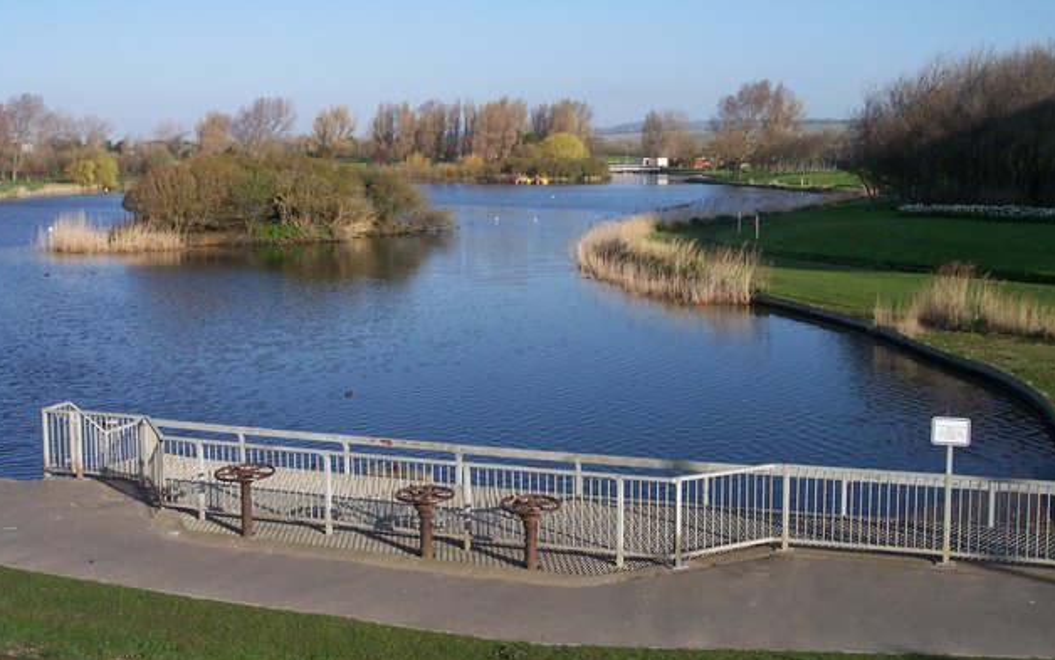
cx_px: 528
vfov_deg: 31.2
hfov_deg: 48.2
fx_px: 1179
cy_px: 265
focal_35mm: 41
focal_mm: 8
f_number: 4.8
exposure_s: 1/500
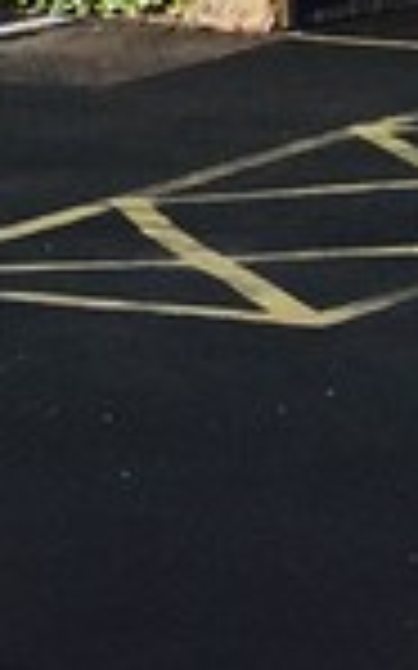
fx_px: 3850
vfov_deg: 9.7
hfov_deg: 6.1
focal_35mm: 211
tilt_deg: +0.3
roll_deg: +1.3
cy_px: -324
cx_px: 827
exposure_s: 1/942
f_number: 2.2
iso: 32
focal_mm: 4.15
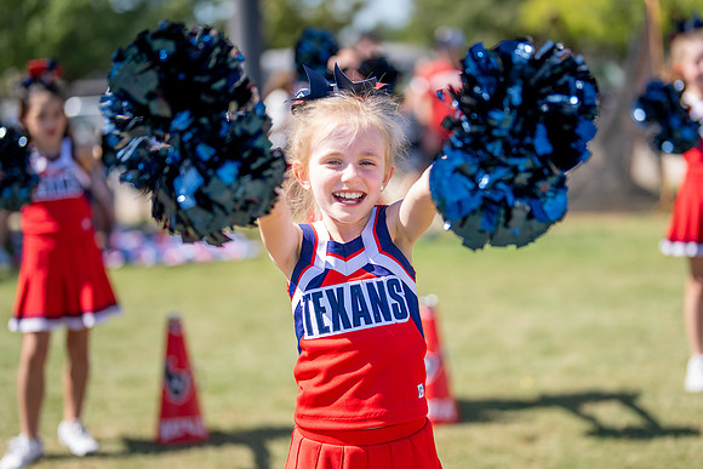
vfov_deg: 20.3
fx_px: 1310
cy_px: 243
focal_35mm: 67
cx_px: 382
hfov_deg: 30.0
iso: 160
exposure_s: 1/6400
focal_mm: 50
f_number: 1.2
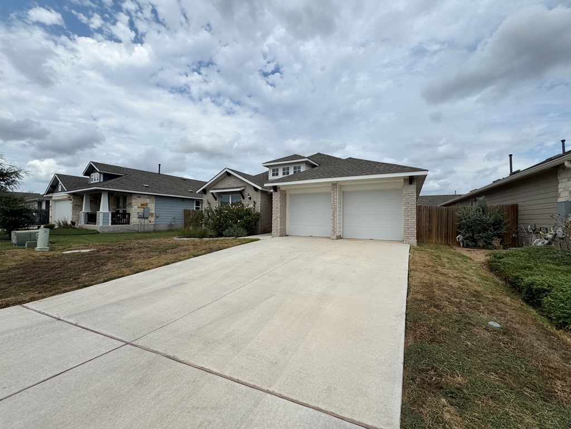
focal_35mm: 14
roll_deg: -0.7
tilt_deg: +2.6
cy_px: 214
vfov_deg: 85.7
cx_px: 286
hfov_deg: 102.1
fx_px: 231
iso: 50
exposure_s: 1/3546
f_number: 2.2
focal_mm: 2.22
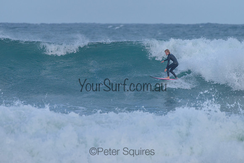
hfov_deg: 3.4
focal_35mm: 613
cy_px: 64
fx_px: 4153
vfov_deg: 2.2
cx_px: 116
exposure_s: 1/2000
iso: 450
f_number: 5.6
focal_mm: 500
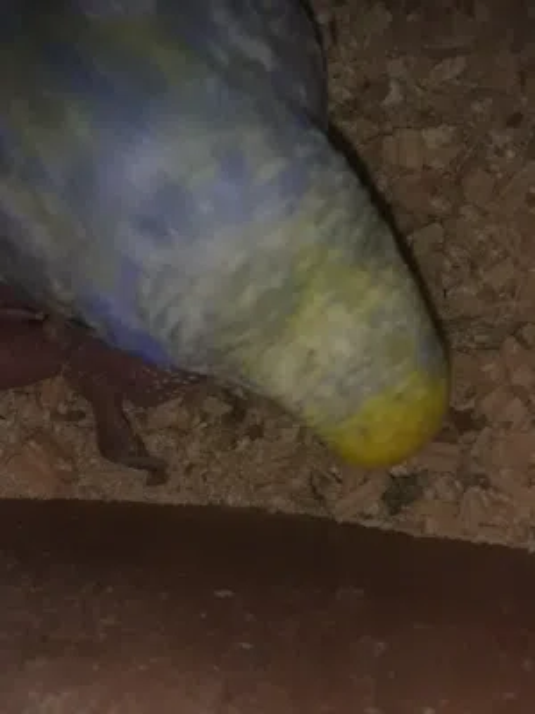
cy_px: 357
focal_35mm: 30
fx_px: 618
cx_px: 268
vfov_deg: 60.0
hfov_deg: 46.8
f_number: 1.9
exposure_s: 1/1451
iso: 40
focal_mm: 2.2
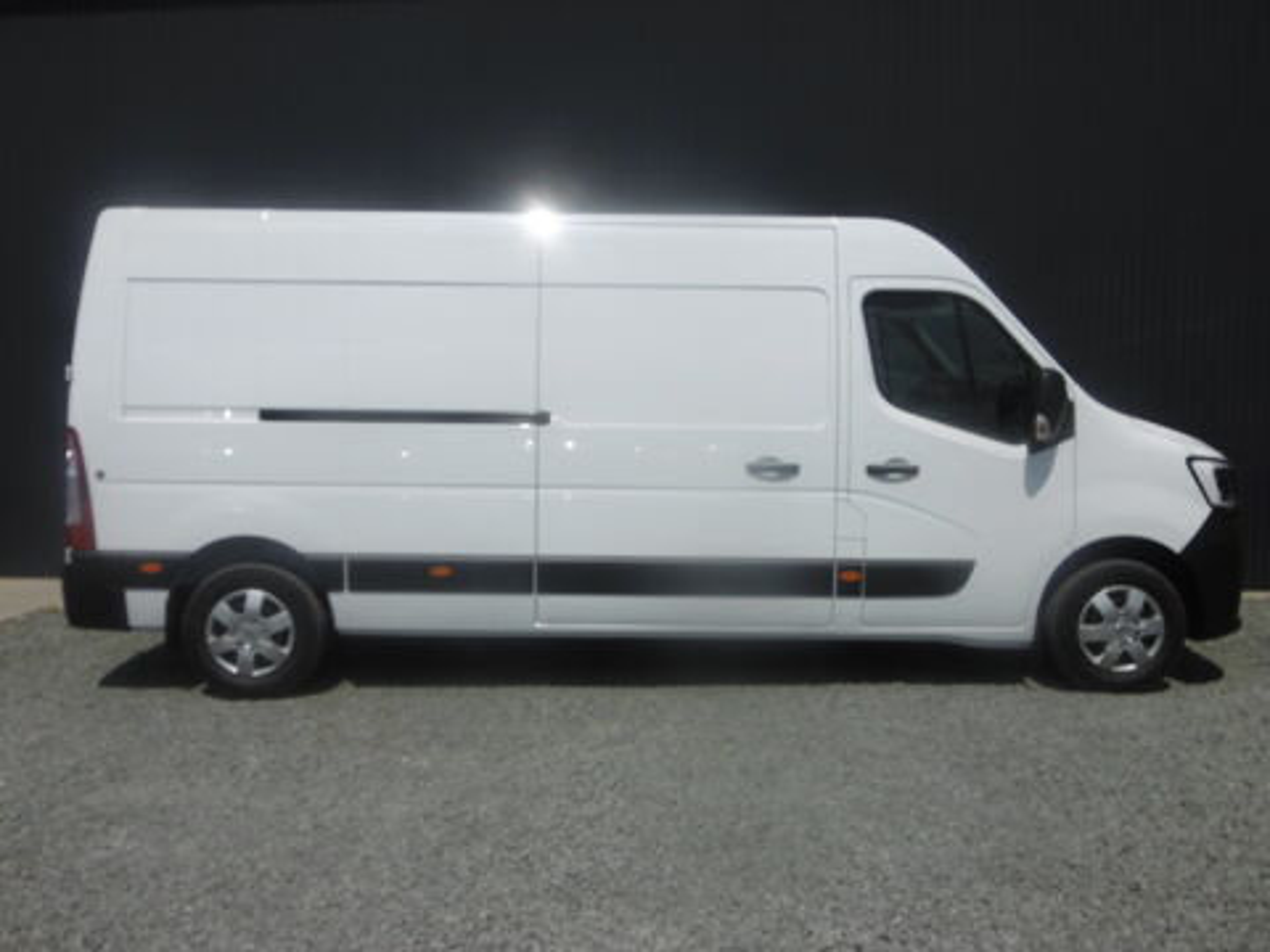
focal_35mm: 32
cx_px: 635
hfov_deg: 56.8
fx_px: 1174
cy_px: 476
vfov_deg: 44.2
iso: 100
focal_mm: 5.8
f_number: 8.8
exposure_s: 1/640
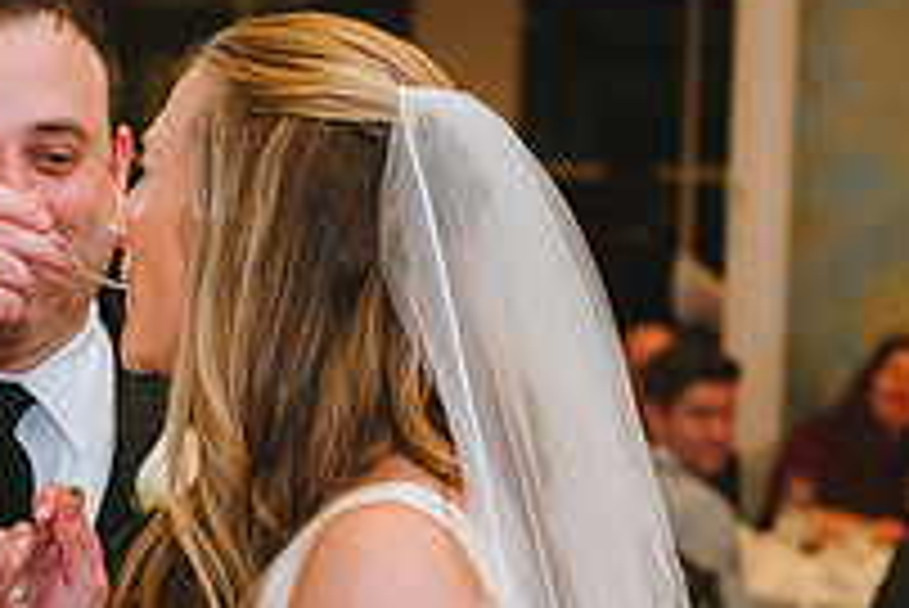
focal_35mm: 138
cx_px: 9
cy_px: 448
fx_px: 3487
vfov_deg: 9.9
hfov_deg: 14.6
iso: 2000
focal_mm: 48
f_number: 2.8
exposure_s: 1/125
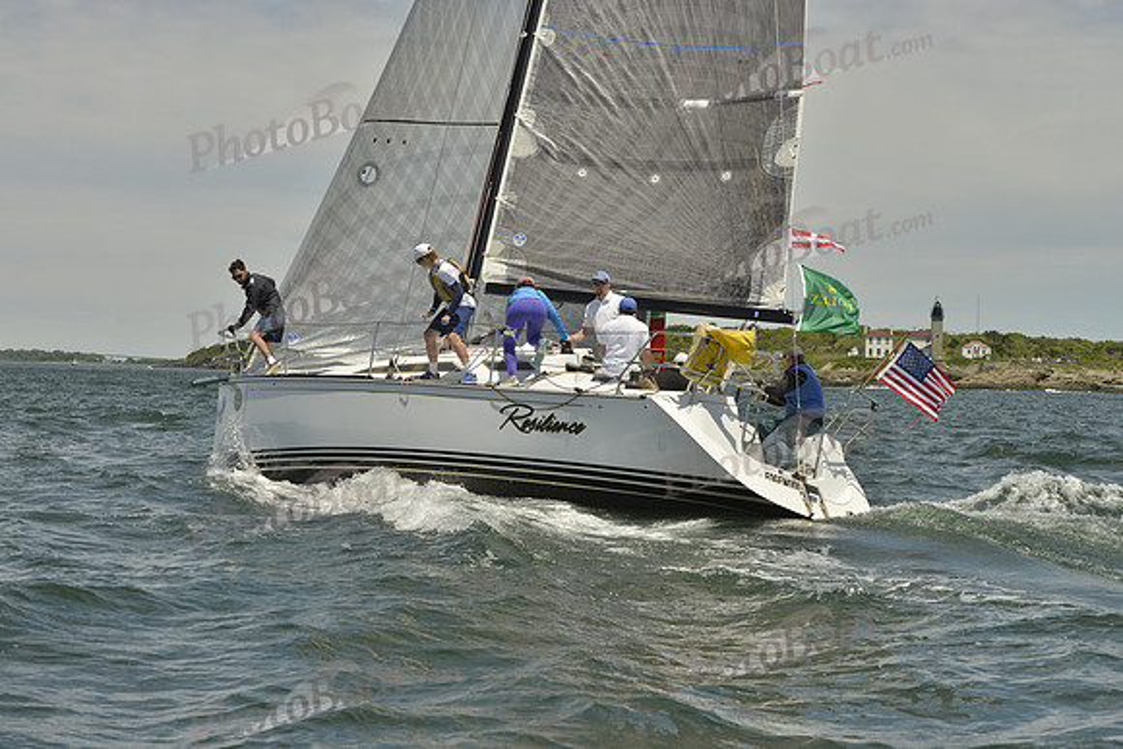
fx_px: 2496
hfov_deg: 25.4
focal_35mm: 80
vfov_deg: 17.1
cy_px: 374
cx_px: 562
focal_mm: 80
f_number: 9
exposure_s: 1/1600
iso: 280
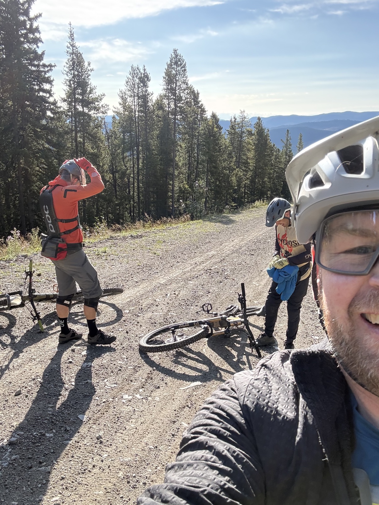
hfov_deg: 46.8
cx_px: 190
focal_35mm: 30
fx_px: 438
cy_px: 252
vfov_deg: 60.0
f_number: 1.9
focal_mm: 2.69
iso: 32
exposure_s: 1/443
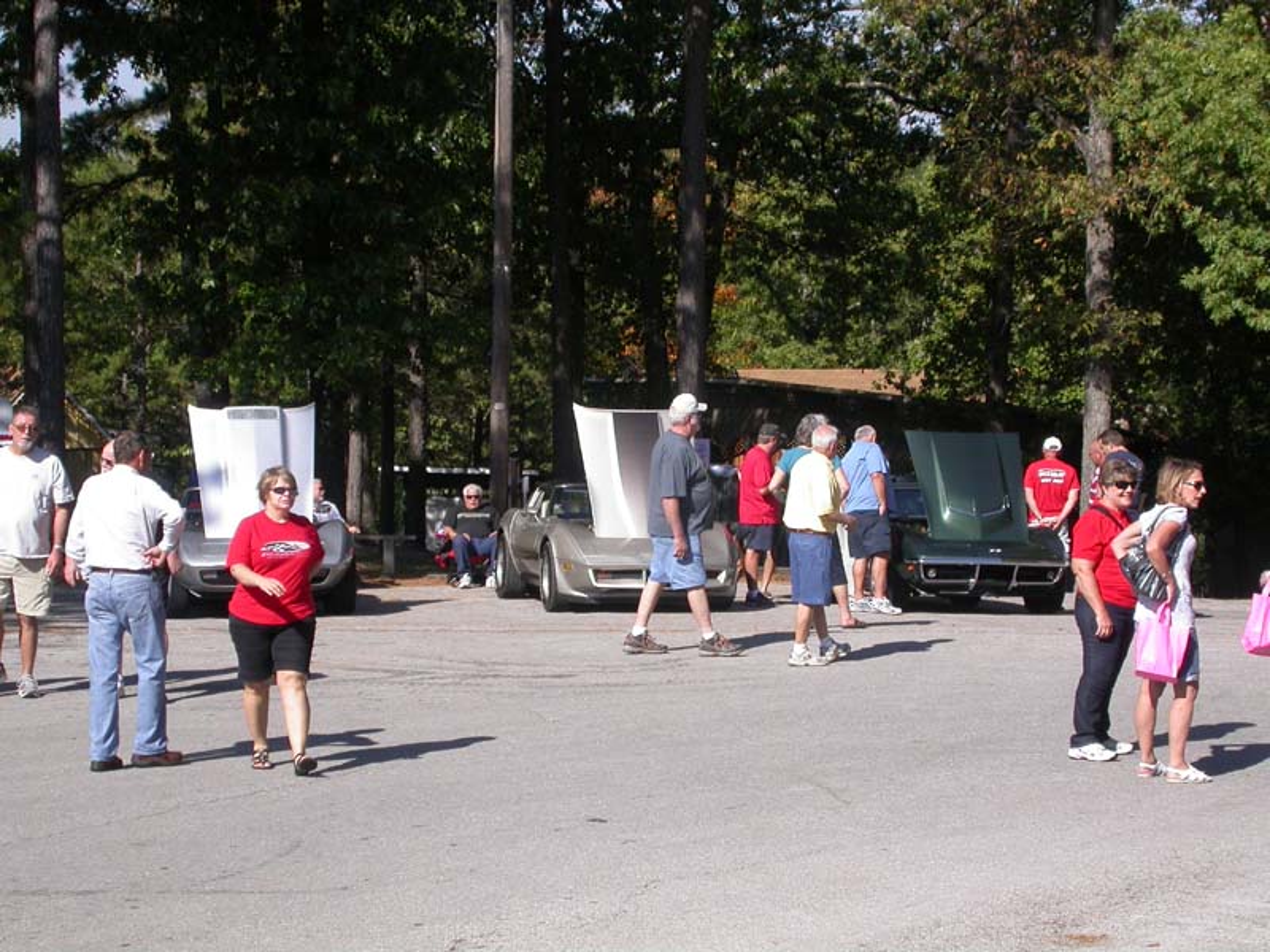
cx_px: 635
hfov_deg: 21.3
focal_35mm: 92
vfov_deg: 16.1
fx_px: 3375
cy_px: 476
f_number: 6.1
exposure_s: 1/412
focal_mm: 19.1
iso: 100
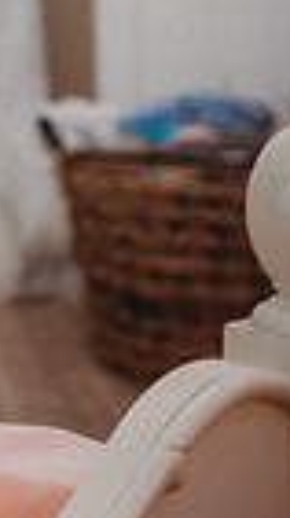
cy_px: -97
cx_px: -763
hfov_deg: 8.2
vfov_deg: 18.8
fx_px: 1481
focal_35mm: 108
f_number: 2.8
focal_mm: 24
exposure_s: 1/125
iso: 1000
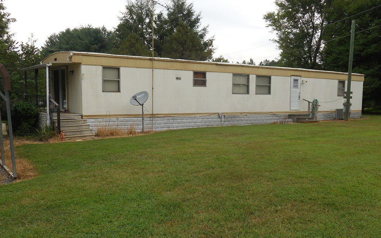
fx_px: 384
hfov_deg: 52.8
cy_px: 133
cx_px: 188
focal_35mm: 37
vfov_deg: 34.4
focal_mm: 6
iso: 125
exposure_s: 1/250
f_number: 4.2
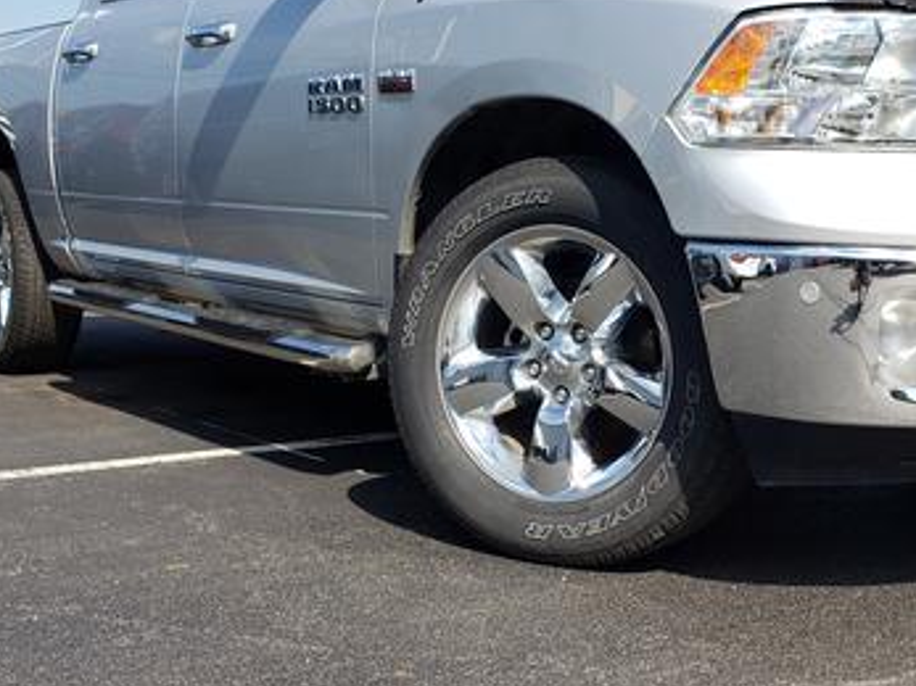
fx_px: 1270
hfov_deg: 39.2
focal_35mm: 48
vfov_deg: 30.1
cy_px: 237
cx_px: 605
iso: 50
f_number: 2.4
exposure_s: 1/952
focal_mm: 4.3
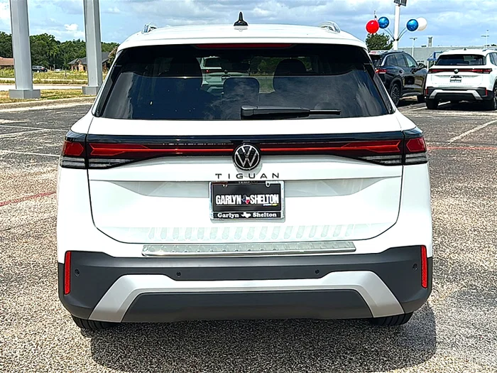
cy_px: 186
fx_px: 546
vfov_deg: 37.7
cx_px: 248
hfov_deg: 49.0
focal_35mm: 38
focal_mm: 6.86
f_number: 1.78
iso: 80
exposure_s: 1/9091
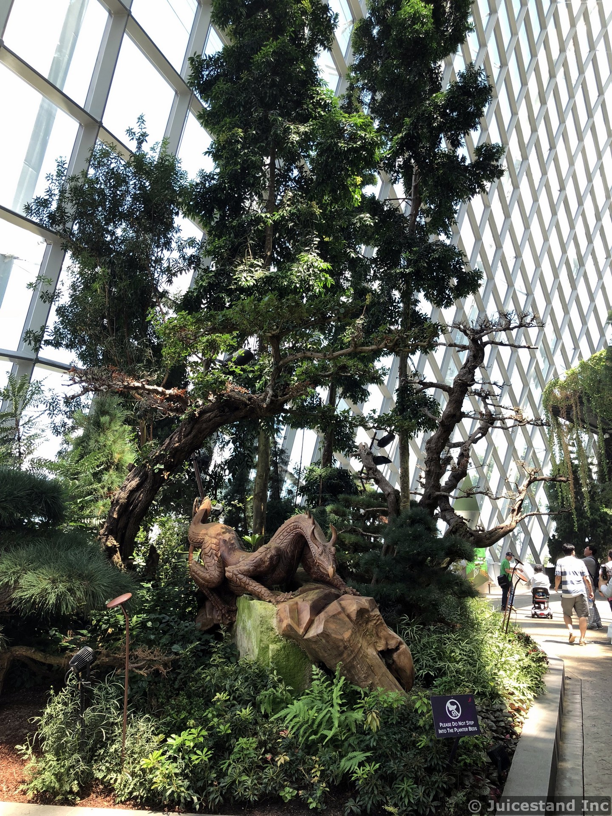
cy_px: 408
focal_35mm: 28
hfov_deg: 49.7
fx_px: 660
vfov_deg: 63.4
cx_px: 306
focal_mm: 3.99
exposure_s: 1/108
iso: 20
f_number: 1.8
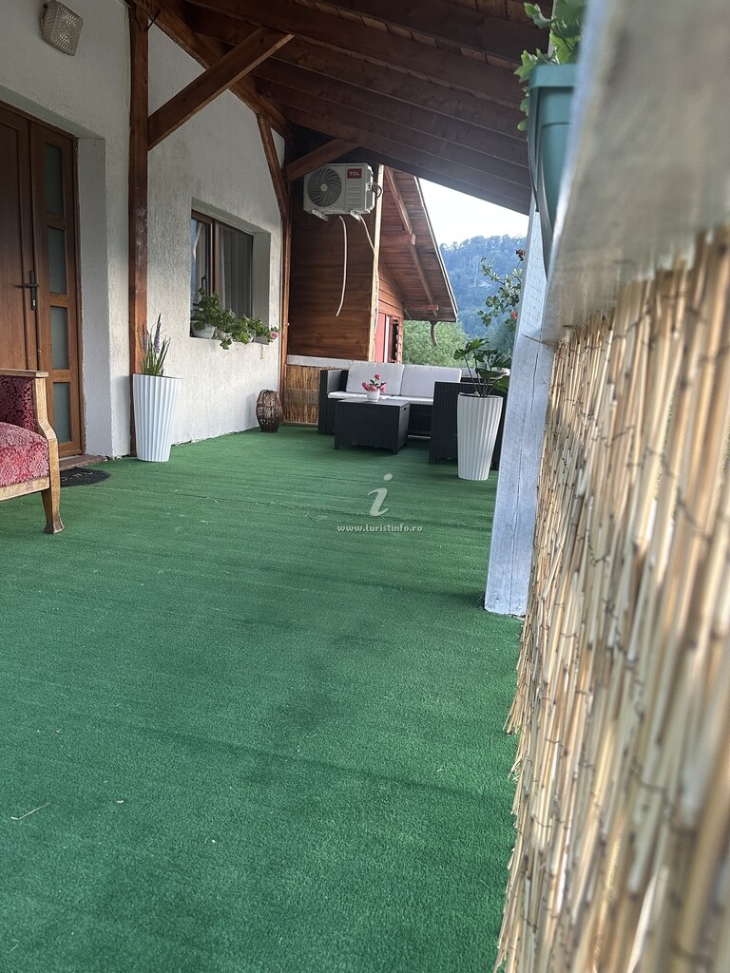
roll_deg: -3.9
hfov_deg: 56.8
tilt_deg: -10.0
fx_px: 675
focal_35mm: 24
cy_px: 486
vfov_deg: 71.6
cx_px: 365
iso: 250
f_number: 1.78
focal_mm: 6.86
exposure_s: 1/91
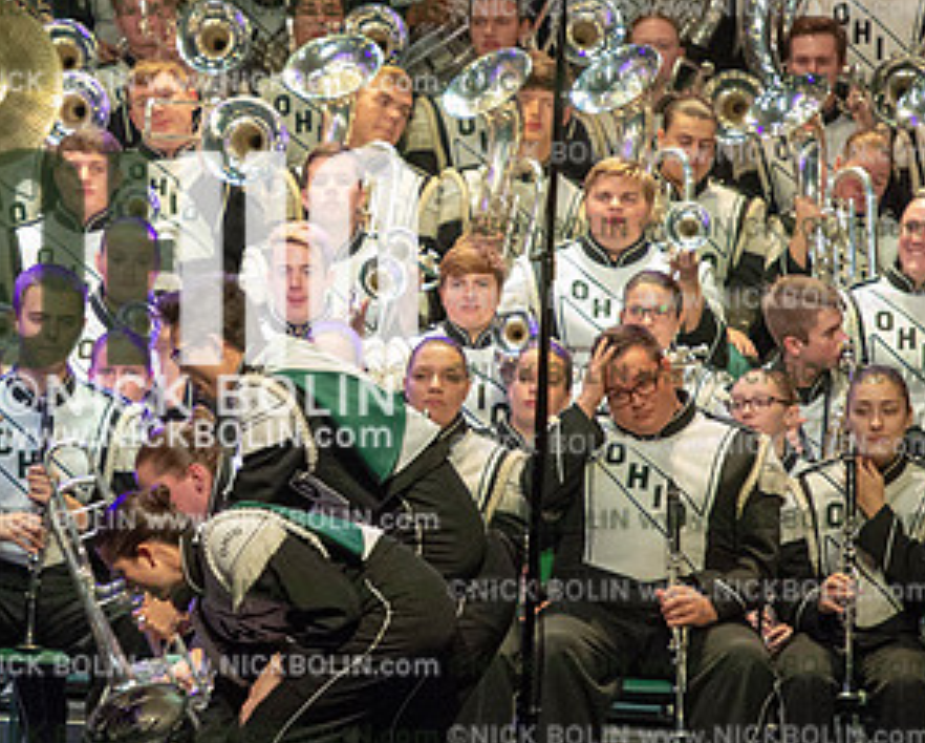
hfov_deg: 4.5
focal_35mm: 425
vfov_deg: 3.7
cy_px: 299
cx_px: 195
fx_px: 11650
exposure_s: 1/200
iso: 8000
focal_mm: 230
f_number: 7.1
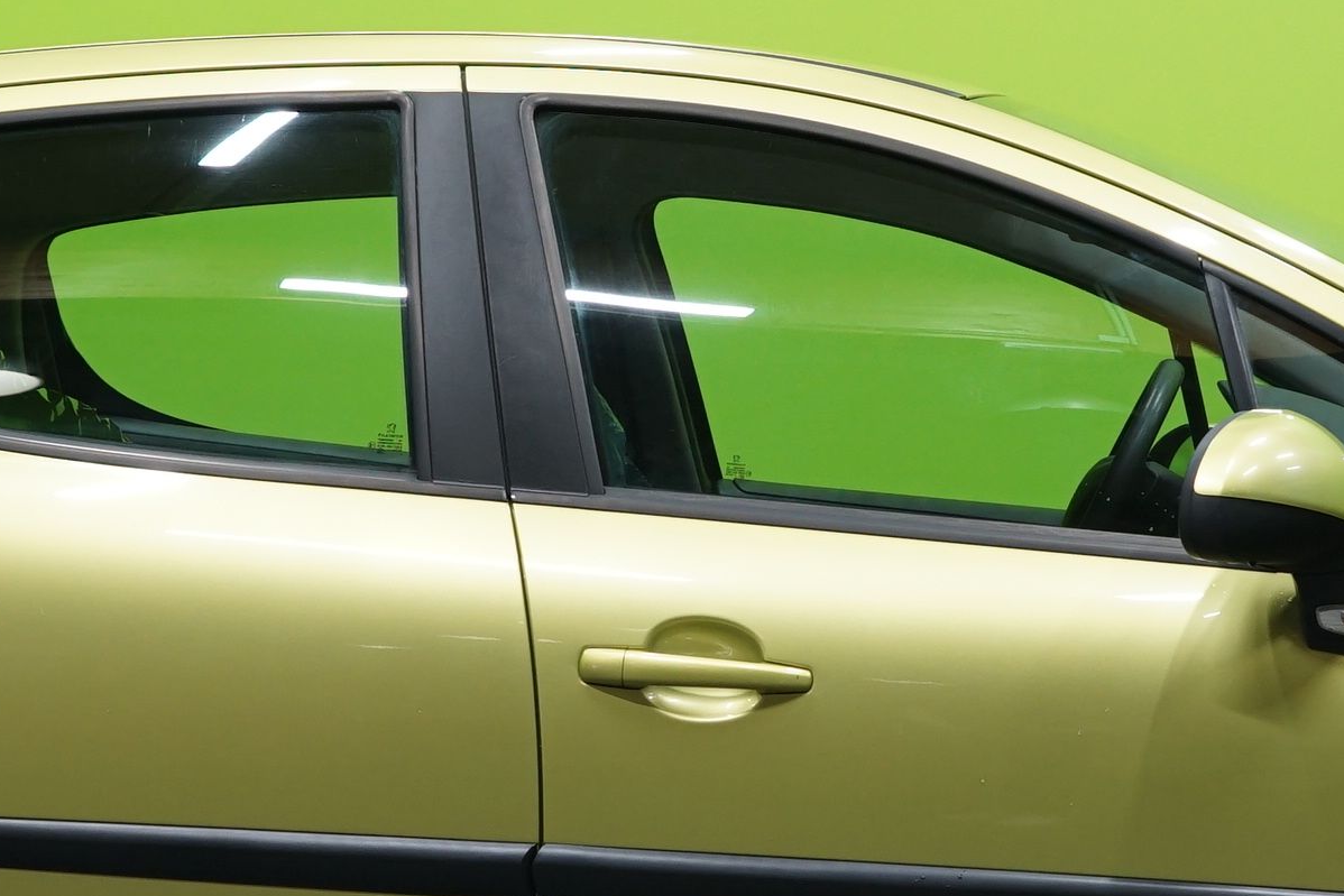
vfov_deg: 11.9
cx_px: 827
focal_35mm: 115
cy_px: 590
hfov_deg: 17.8
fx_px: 4294
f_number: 5.6
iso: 640
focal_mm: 35
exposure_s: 1/20
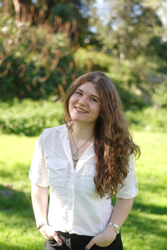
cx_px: 84
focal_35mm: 63
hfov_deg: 21.6
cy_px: 147
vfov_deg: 31.8
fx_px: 438
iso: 64
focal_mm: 50
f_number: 2.2
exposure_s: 1/320
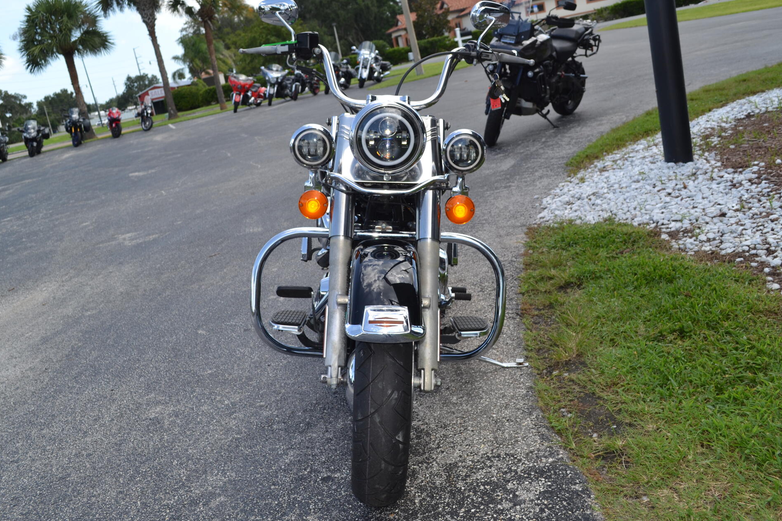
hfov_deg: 54.4
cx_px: 387
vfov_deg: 37.8
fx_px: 760
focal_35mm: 35
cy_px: 253
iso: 100
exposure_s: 1/200
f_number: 6.3
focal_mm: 22
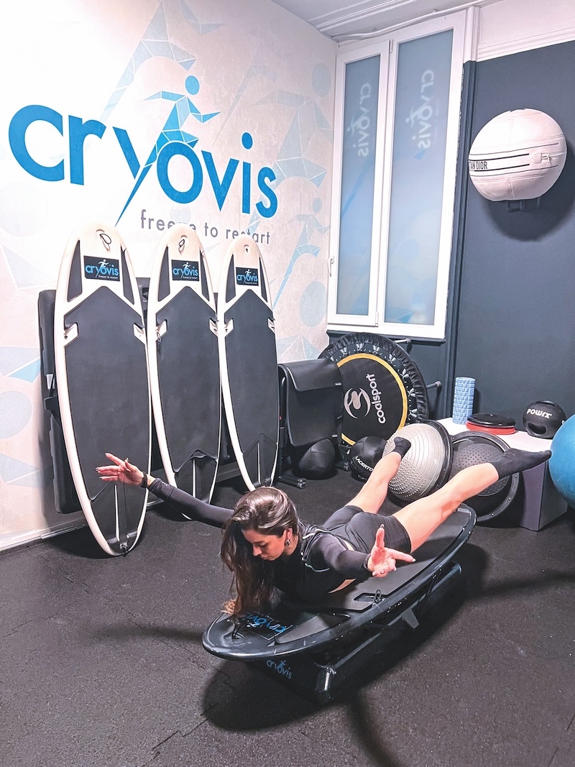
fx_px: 576
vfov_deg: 67.3
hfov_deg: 53.1
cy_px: 384
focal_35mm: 26
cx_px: 288
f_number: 1.5
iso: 400
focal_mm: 5.7
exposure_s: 1/60
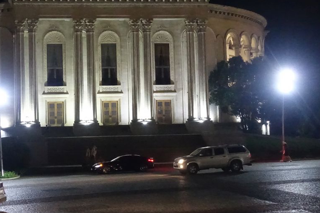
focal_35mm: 77
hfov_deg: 26.1
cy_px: 72
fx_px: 684
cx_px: 89
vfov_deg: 17.7
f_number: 2.8
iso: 6400
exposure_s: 1/160
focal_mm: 15.94
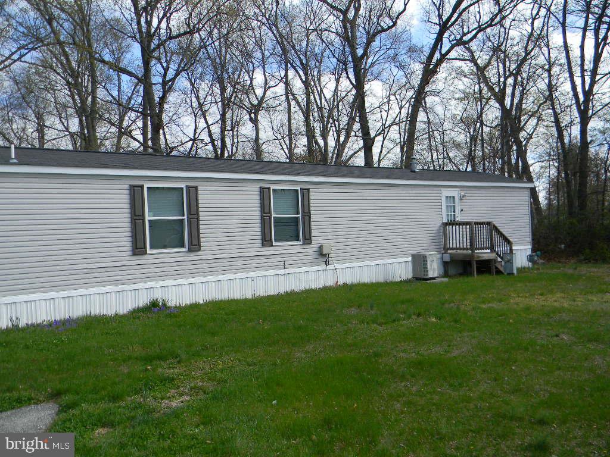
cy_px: 228
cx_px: 305
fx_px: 493
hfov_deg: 63.4
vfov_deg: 49.7
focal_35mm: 28
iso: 80
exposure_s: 1/589
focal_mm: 5
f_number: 3.5
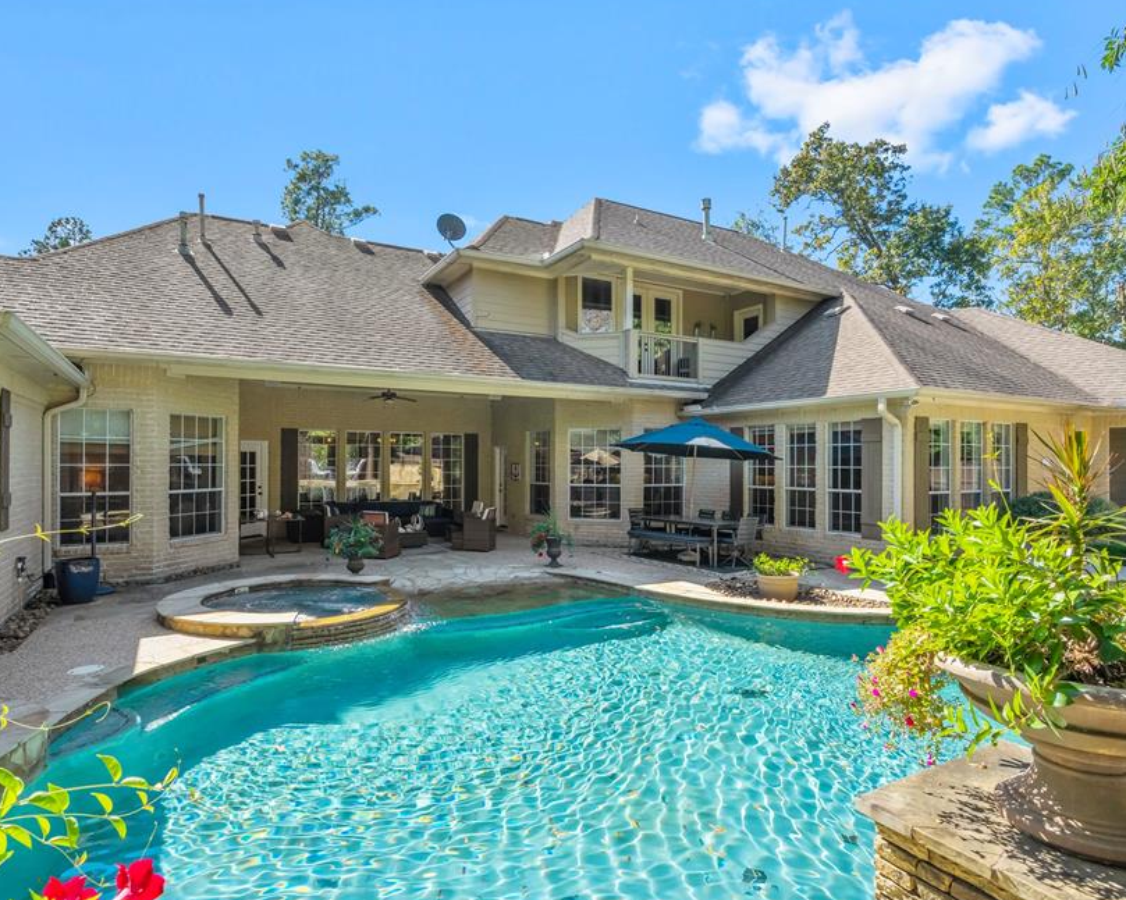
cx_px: 553
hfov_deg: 83.3
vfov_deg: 70.8
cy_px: 460
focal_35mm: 19
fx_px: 633
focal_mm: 16
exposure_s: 1/250
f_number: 10
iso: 800
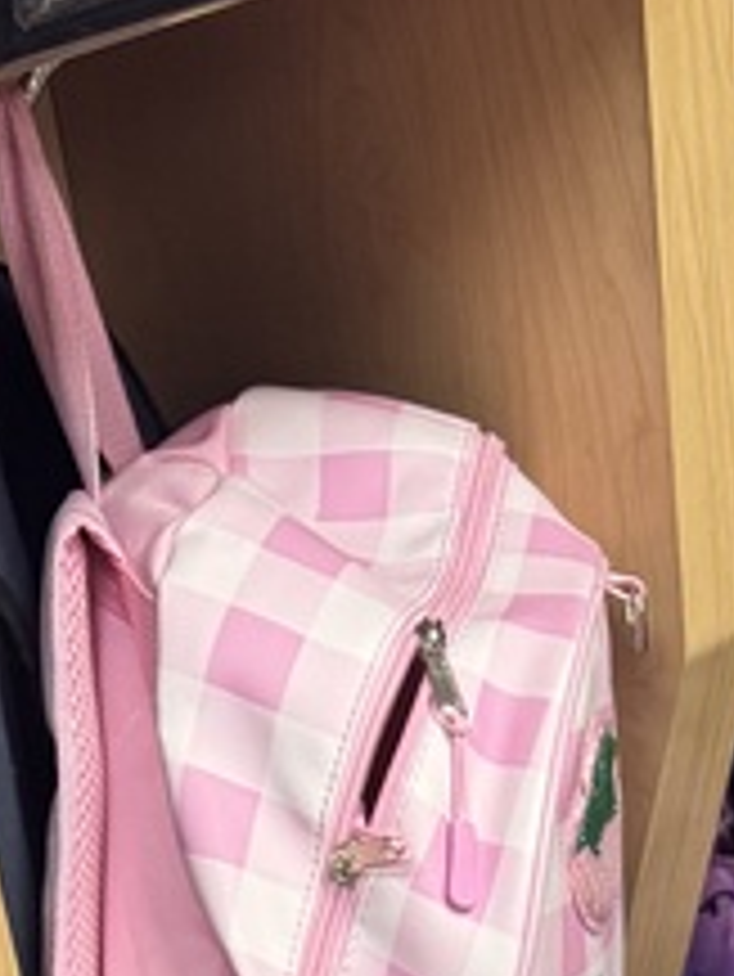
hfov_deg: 12.8
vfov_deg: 13.5
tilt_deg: -48.6
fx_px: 3192
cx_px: 910
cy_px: 2226
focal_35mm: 113
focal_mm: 6.76
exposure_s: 1/60
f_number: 1.78
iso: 160
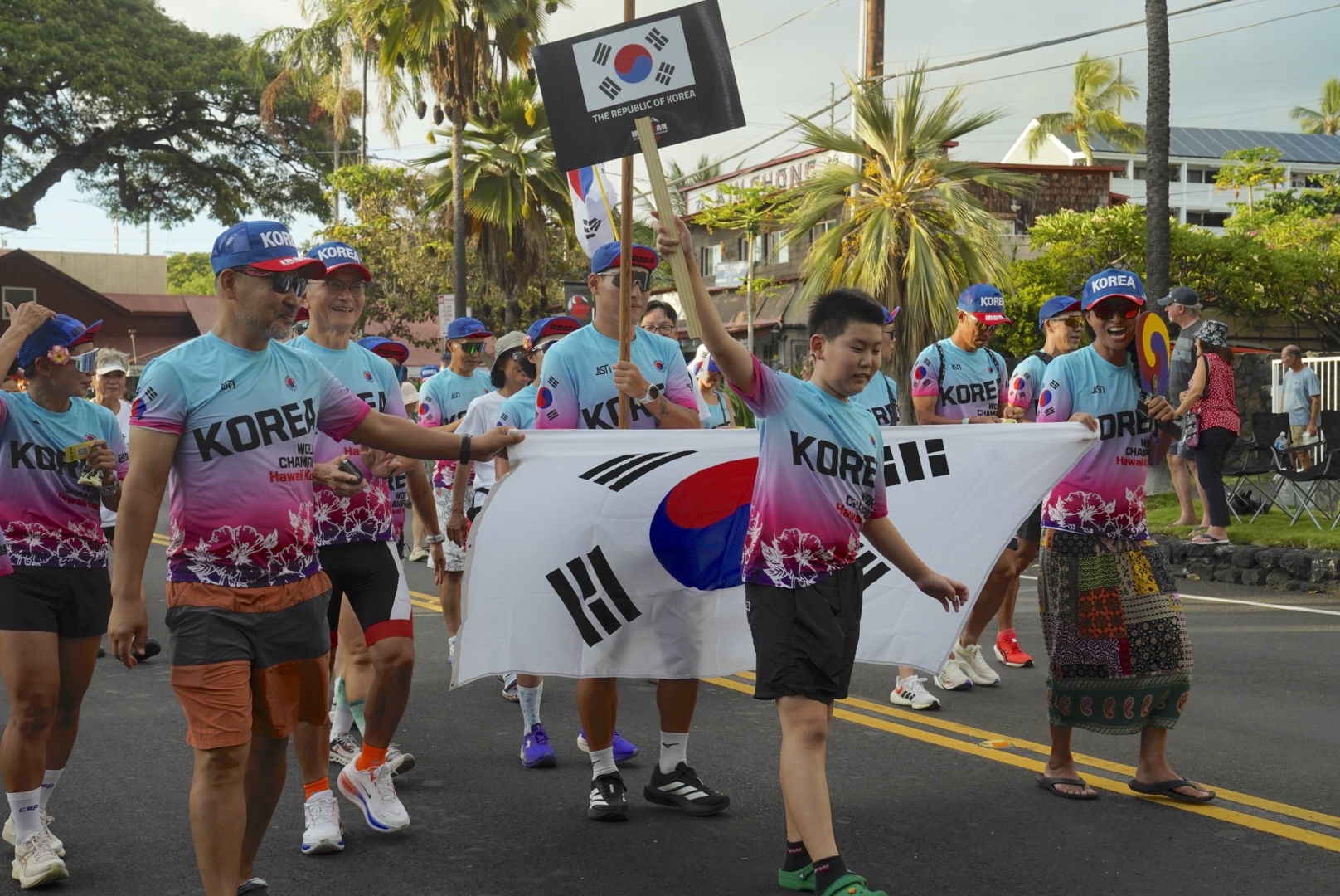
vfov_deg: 28.1
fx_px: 1788
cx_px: 670
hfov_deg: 41.1
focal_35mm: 48
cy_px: 448
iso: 800
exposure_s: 1/640
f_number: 7.1
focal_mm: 48
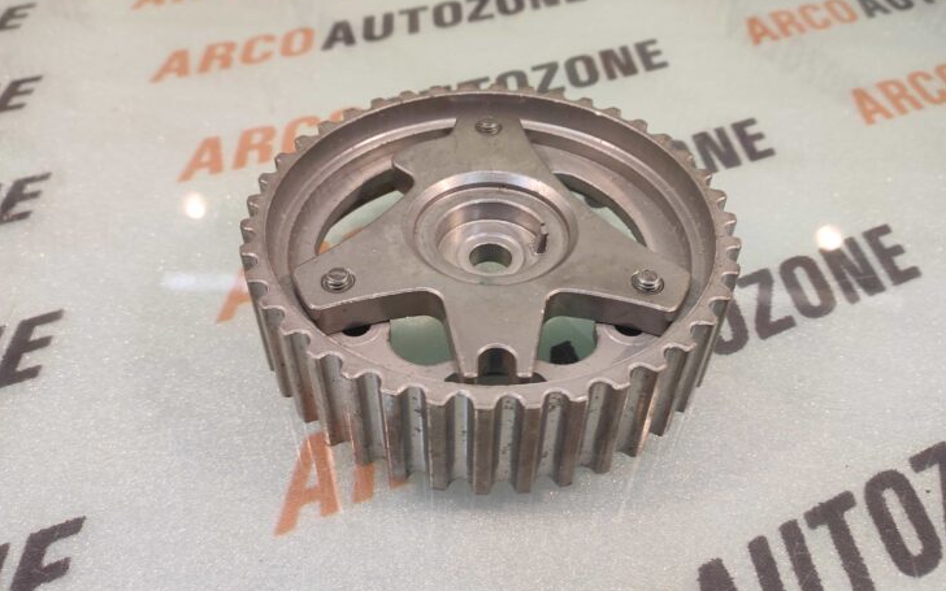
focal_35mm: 19
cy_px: 273
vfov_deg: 62.1
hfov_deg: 88.0
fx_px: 490
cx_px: 487
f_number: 1.79
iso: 192
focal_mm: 4.74
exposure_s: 1/33
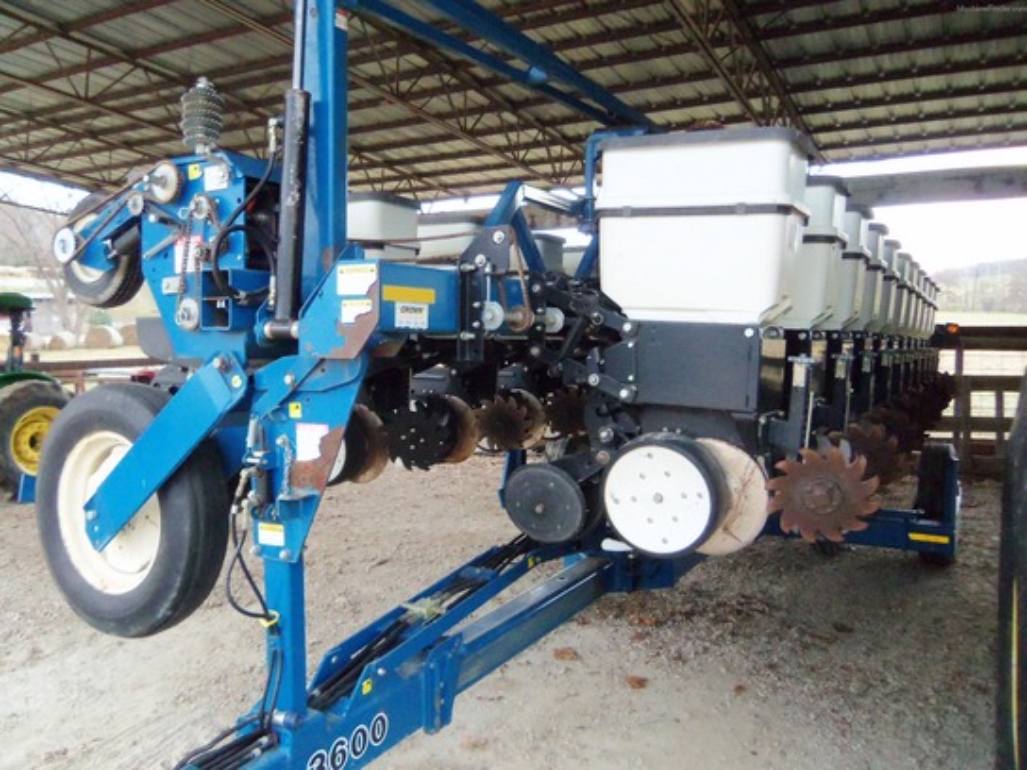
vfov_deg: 49.7
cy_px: 385
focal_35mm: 28
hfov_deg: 63.4
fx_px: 831
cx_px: 514
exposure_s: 1/30
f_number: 3.9
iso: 400
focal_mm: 5.1
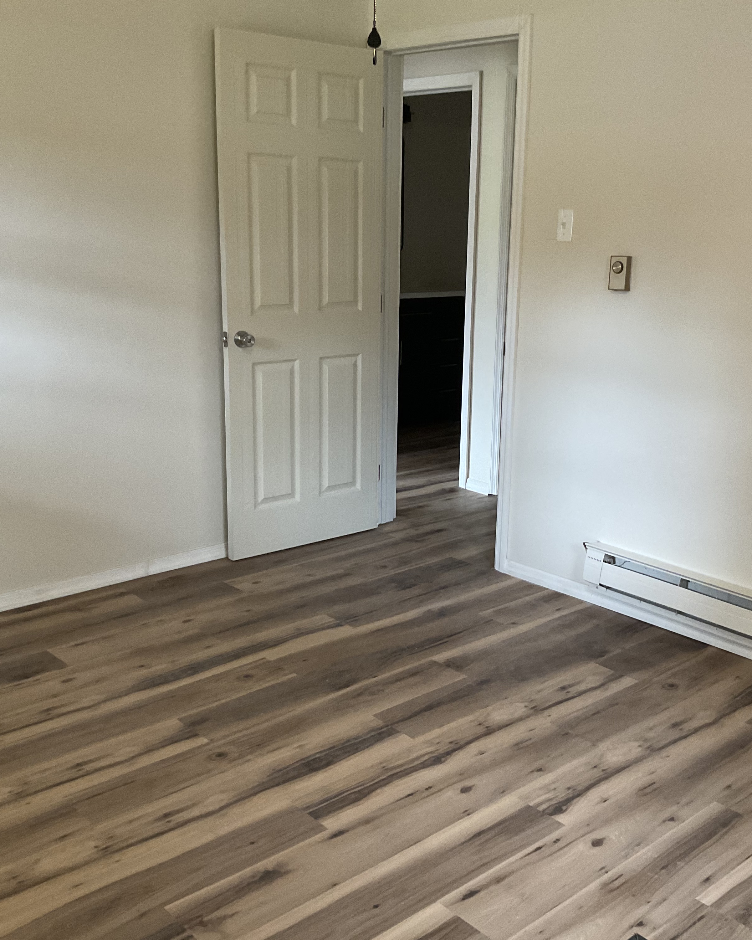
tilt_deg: -13.1
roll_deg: -0.9
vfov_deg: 47.9
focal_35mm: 38
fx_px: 1057
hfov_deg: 39.1
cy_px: 470
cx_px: 438
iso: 125
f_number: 1.8
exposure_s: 1/60
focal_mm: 3
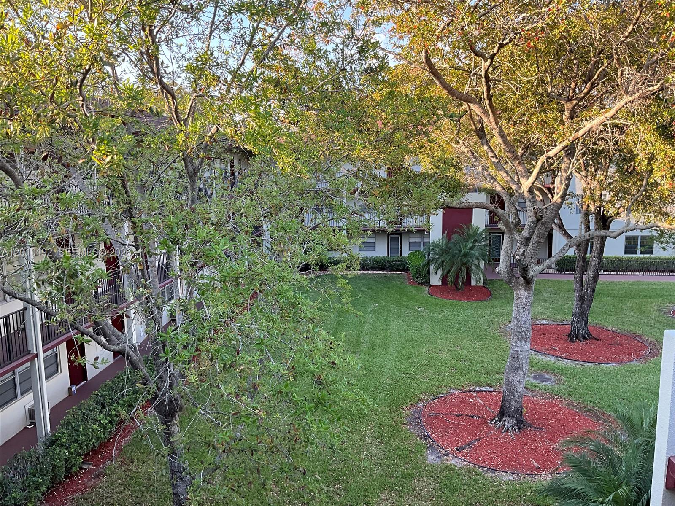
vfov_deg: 48.2
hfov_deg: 61.7
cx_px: 338
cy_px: 253
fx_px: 565
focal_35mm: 29
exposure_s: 1/130
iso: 25
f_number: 1.8
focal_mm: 3
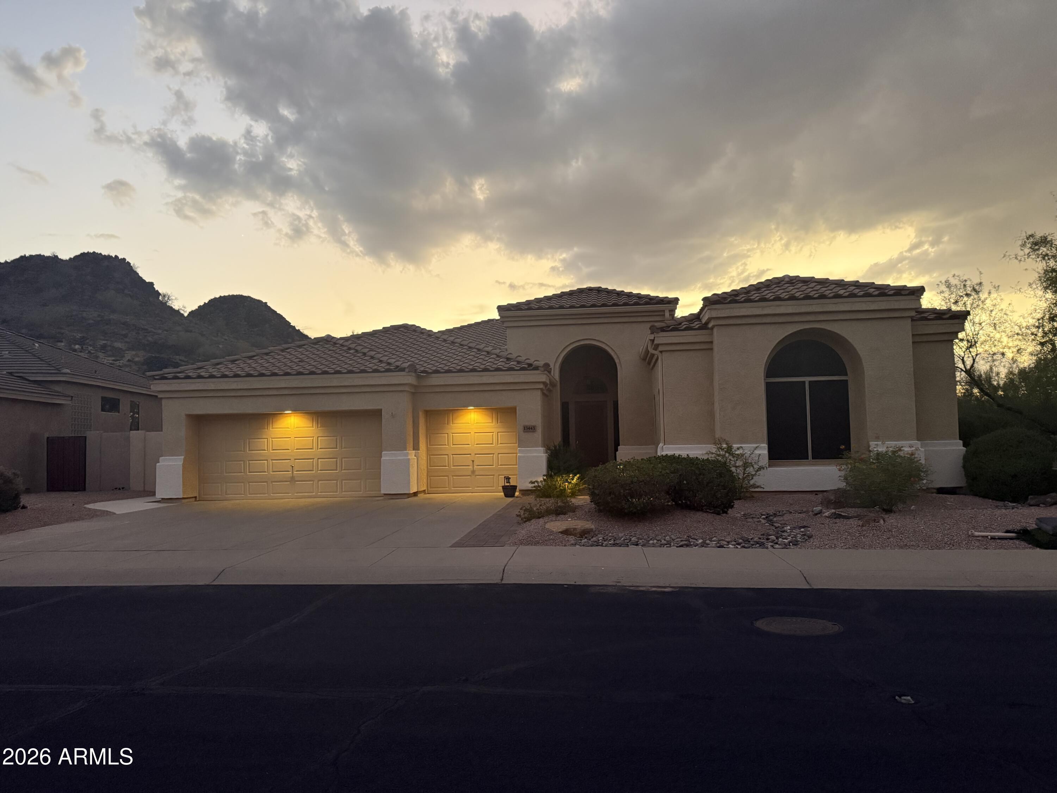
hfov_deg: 71.6
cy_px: 396
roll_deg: +1.4
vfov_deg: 56.8
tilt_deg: +3.9
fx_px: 733
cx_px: 528
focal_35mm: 24
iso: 800
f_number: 1.78
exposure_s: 1/60
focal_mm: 6.76
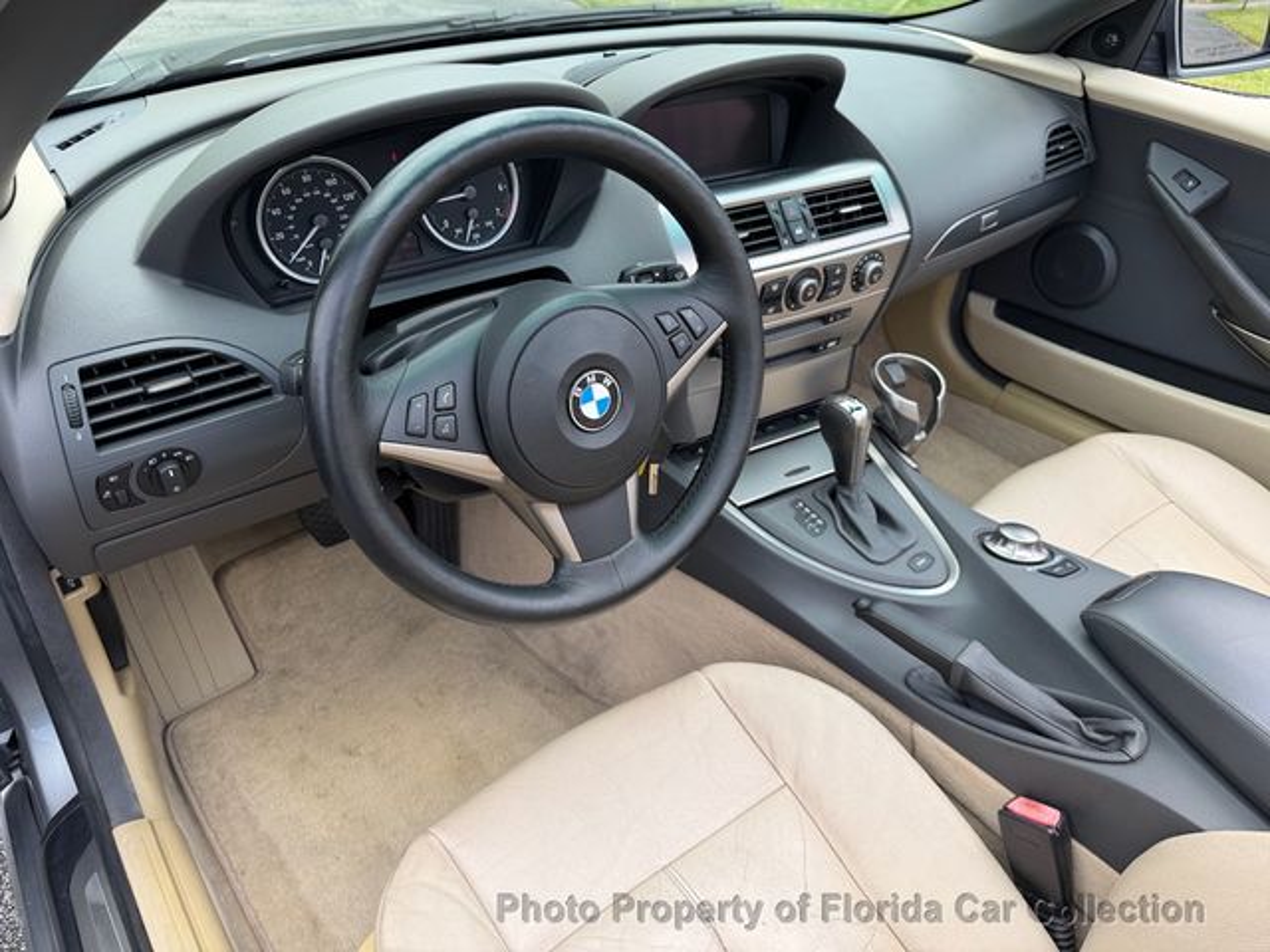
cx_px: 635
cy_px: 476
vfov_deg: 56.8
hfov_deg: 71.6
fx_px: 881
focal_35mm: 24
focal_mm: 6.76
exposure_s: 1/909
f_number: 1.78
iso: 80
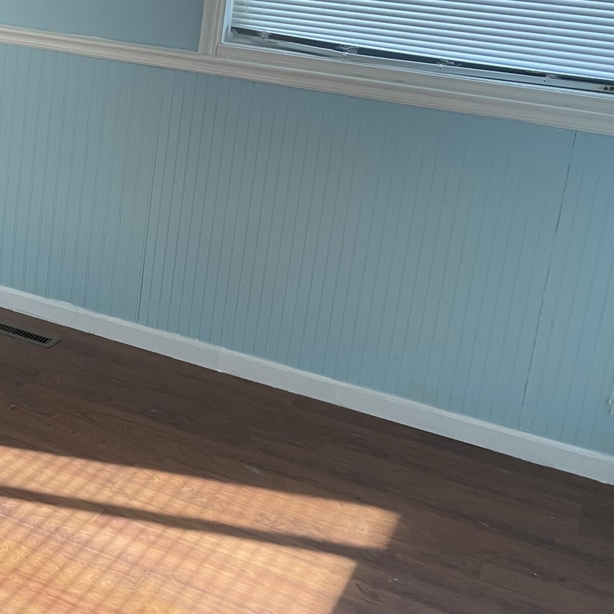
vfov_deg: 30.3
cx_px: -67
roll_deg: -3.0
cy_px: 123
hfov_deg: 28.2
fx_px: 1104
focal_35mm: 55
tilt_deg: -12.0
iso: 100
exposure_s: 1/60
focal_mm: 5.1
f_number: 1.6
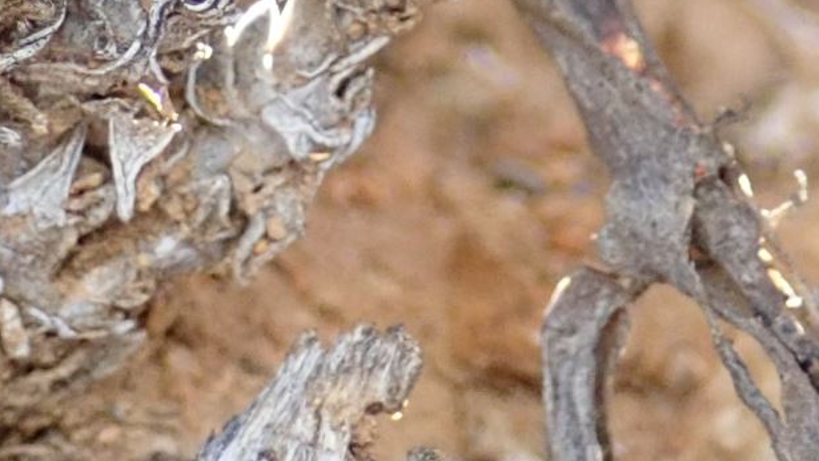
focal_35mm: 262
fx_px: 5690
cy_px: -296
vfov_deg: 4.6
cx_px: 136
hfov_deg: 8.2
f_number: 4.2
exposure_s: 1/160
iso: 800
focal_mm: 13.47
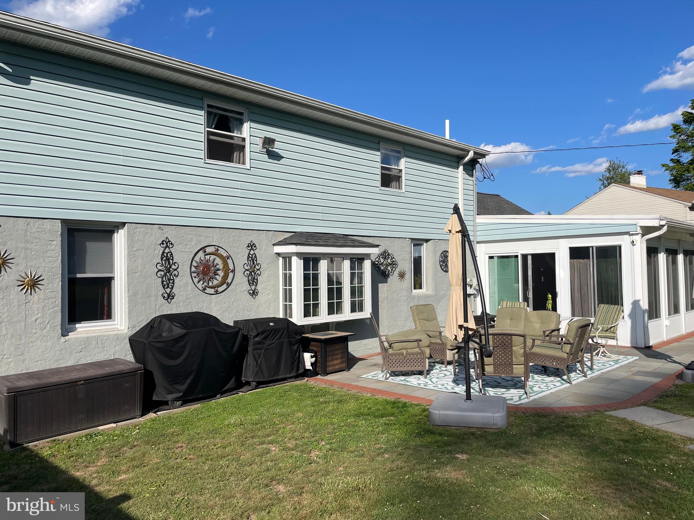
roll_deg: +1.1
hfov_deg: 67.3
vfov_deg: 53.1
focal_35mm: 26
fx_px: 521
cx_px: 347
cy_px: 260
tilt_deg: +2.5
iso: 32
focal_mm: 4.2
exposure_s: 1/5291
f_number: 1.6
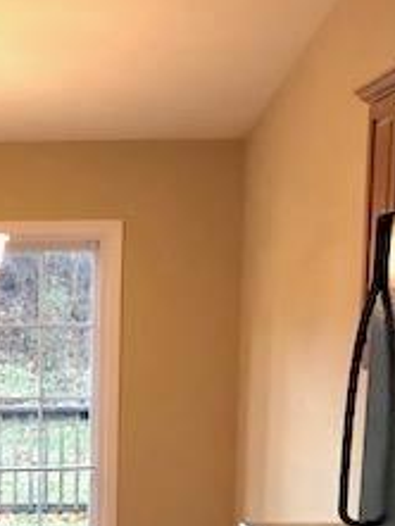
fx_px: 1231
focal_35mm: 81
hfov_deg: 17.3
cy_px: 545
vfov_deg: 23.0
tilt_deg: -9.0
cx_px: -90
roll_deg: +0.7
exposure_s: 1/40
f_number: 1.8
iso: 25
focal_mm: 3.99
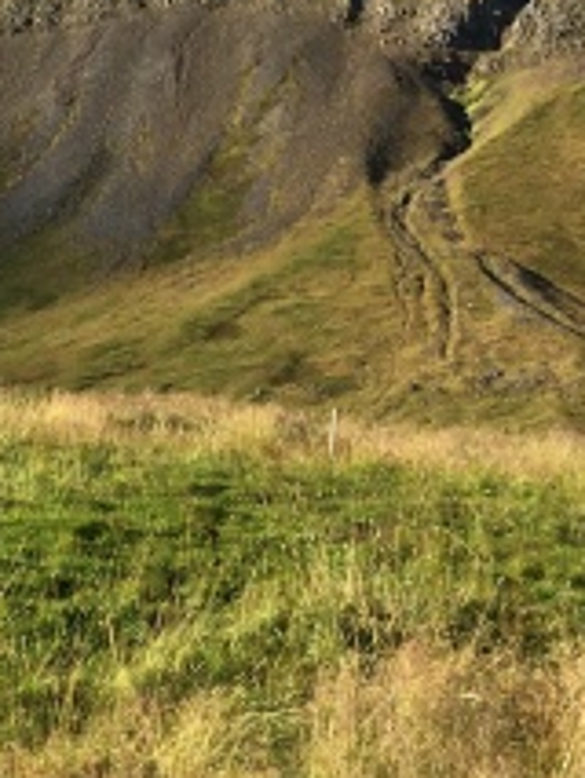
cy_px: 164
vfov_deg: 17.9
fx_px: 2454
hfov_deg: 13.6
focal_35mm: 109
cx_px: 292
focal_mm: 4.15
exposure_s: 1/761
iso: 25
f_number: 2.2
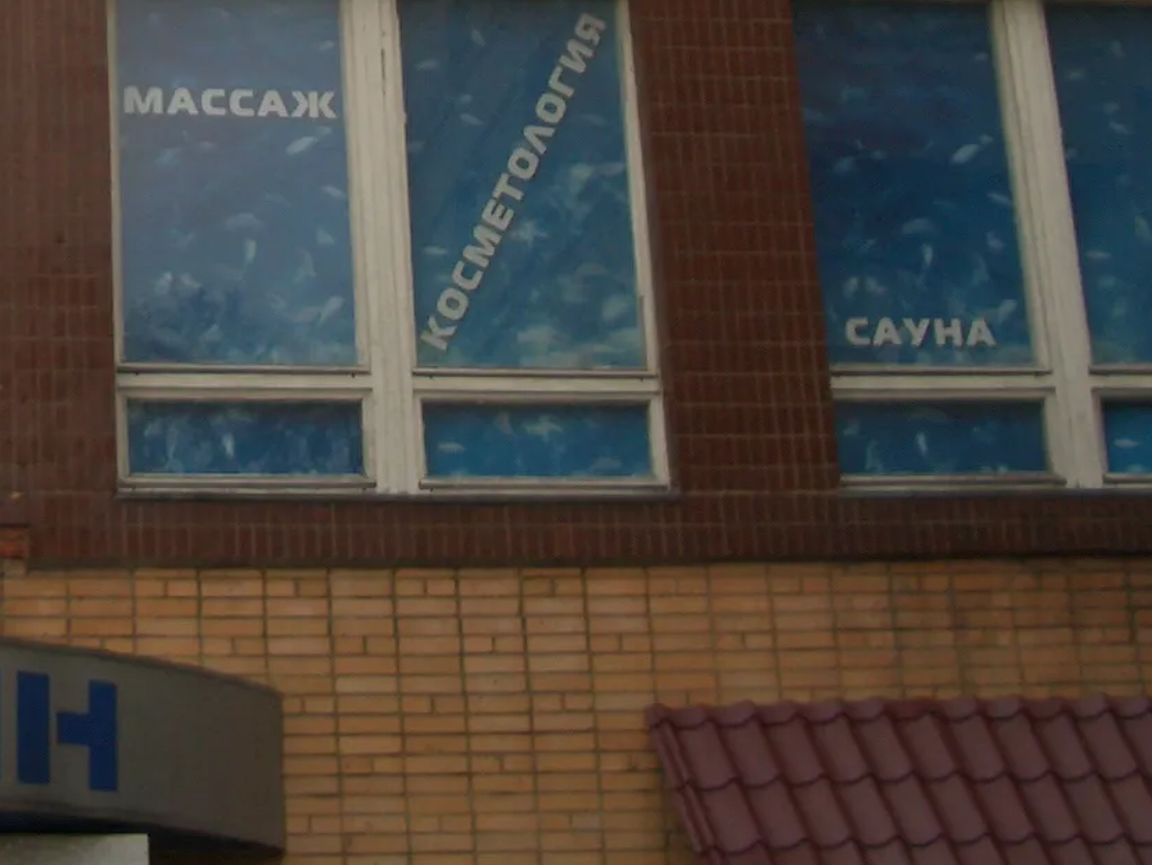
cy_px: -172
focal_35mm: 97
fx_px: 3230
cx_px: -103
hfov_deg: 19.4
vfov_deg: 14.8
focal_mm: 5.8
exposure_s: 1/200
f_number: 2.6
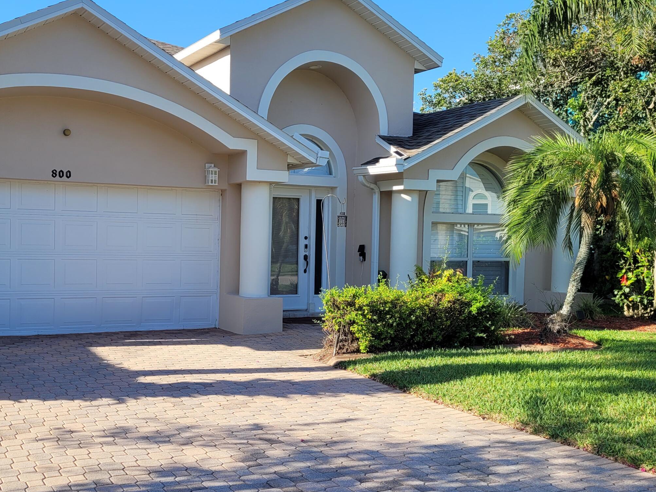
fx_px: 739
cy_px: 278
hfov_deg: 46.7
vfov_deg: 36.8
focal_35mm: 39
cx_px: 192
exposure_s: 1/1033
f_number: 1.8
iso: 40
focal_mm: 5.4
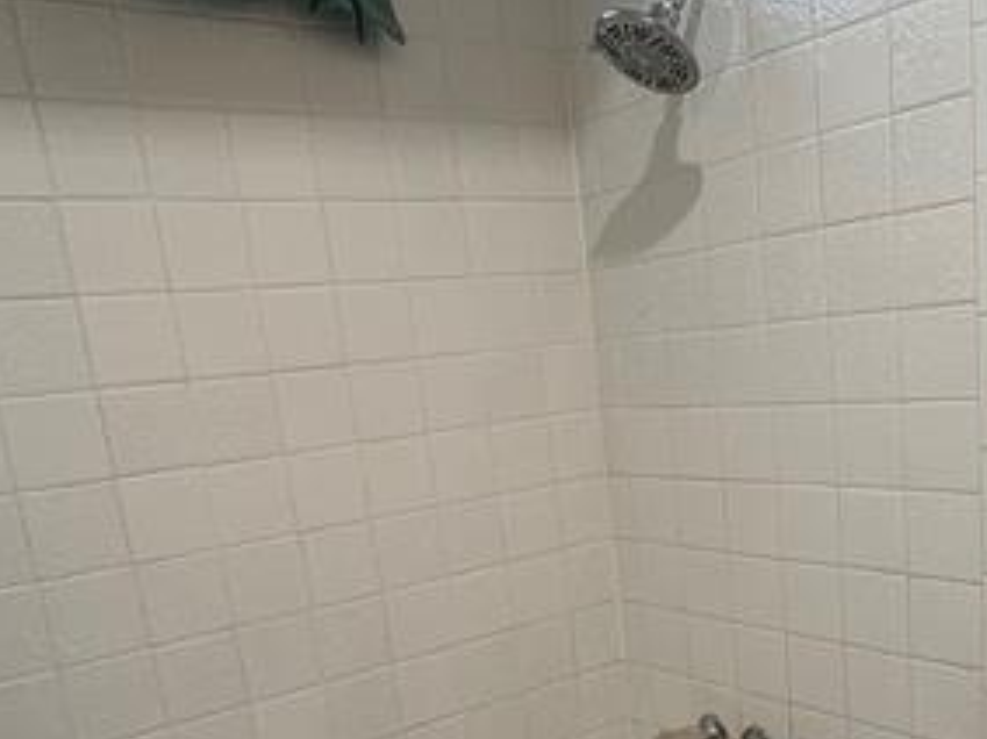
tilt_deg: -11.9
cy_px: 603
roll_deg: +6.2
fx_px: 1083
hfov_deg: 48.4
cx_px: 631
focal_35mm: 38
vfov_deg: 36.3
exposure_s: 1/120
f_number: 2.2
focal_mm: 2.22
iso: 200
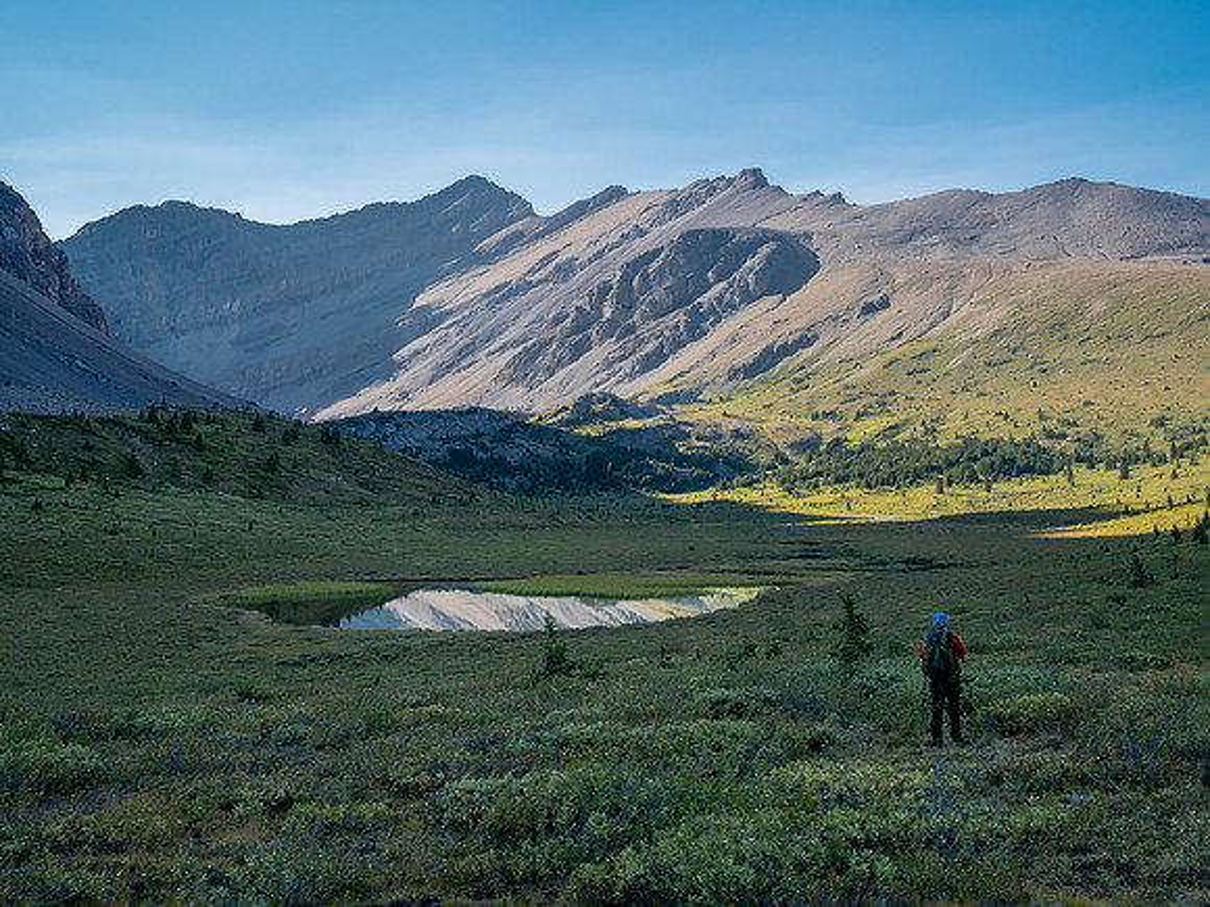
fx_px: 1468
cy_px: 454
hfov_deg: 44.8
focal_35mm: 42
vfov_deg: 34.3
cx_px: 605
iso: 200
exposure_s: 1/125
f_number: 8
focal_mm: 21
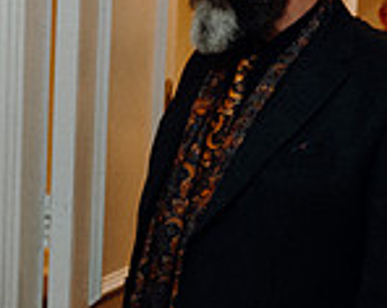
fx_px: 1178
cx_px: -251
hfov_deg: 16.4
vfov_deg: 14.9
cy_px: 200
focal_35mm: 103
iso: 2500
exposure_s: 1/200
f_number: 3.5
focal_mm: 28
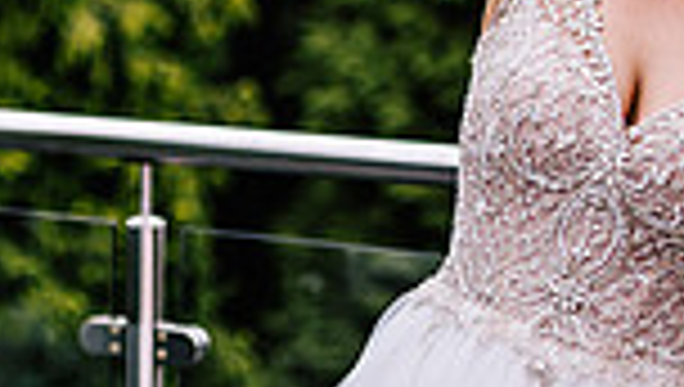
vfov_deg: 8.4
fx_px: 2615
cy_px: -61
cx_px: 9
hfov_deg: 14.7
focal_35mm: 144
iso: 125
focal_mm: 35
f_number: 1.4
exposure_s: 1/250
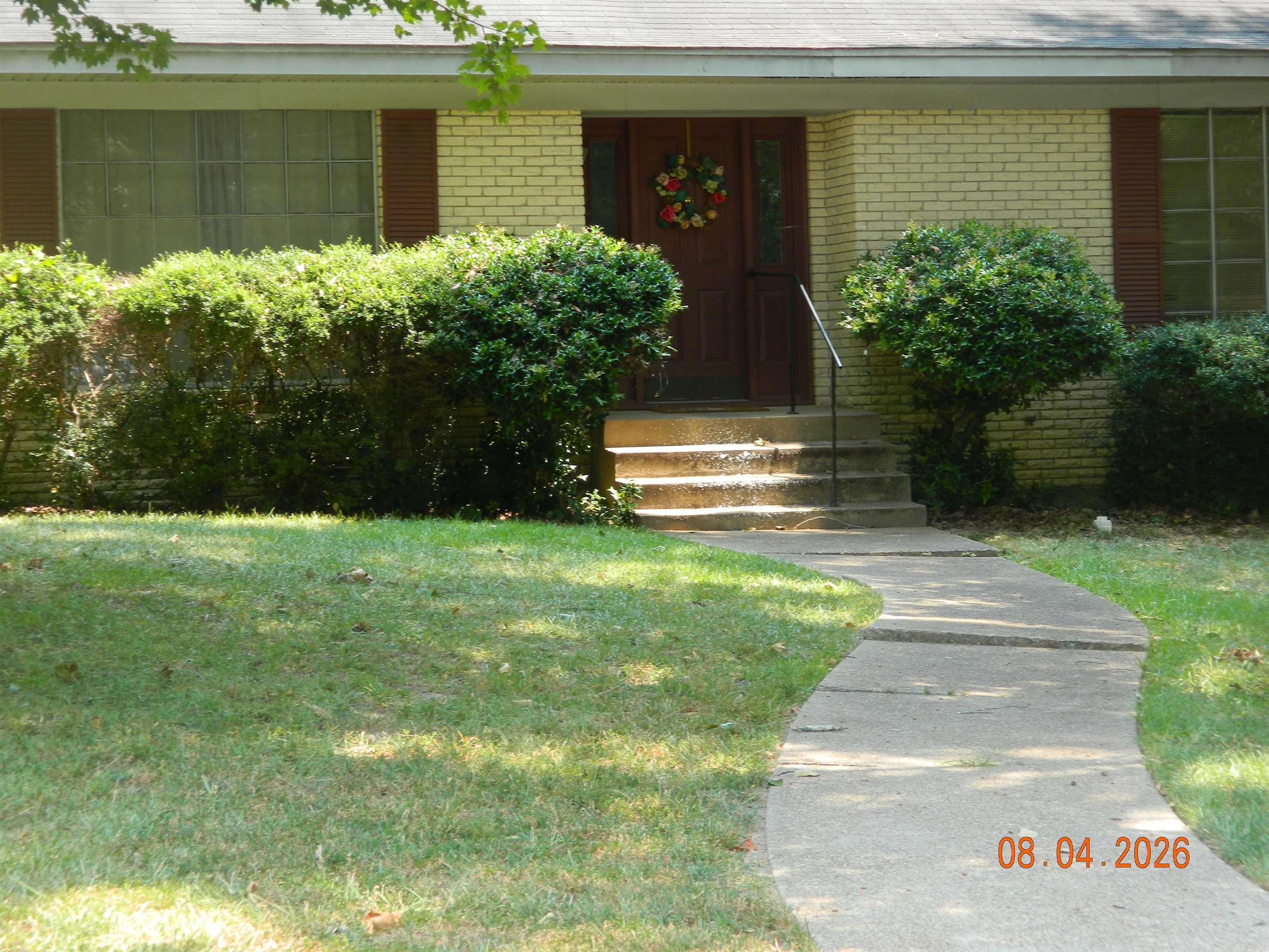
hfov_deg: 23.3
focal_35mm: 84
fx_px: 3079
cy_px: 476
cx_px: 634
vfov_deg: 17.6
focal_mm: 15.1
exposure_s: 1/60
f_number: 4.2
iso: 80
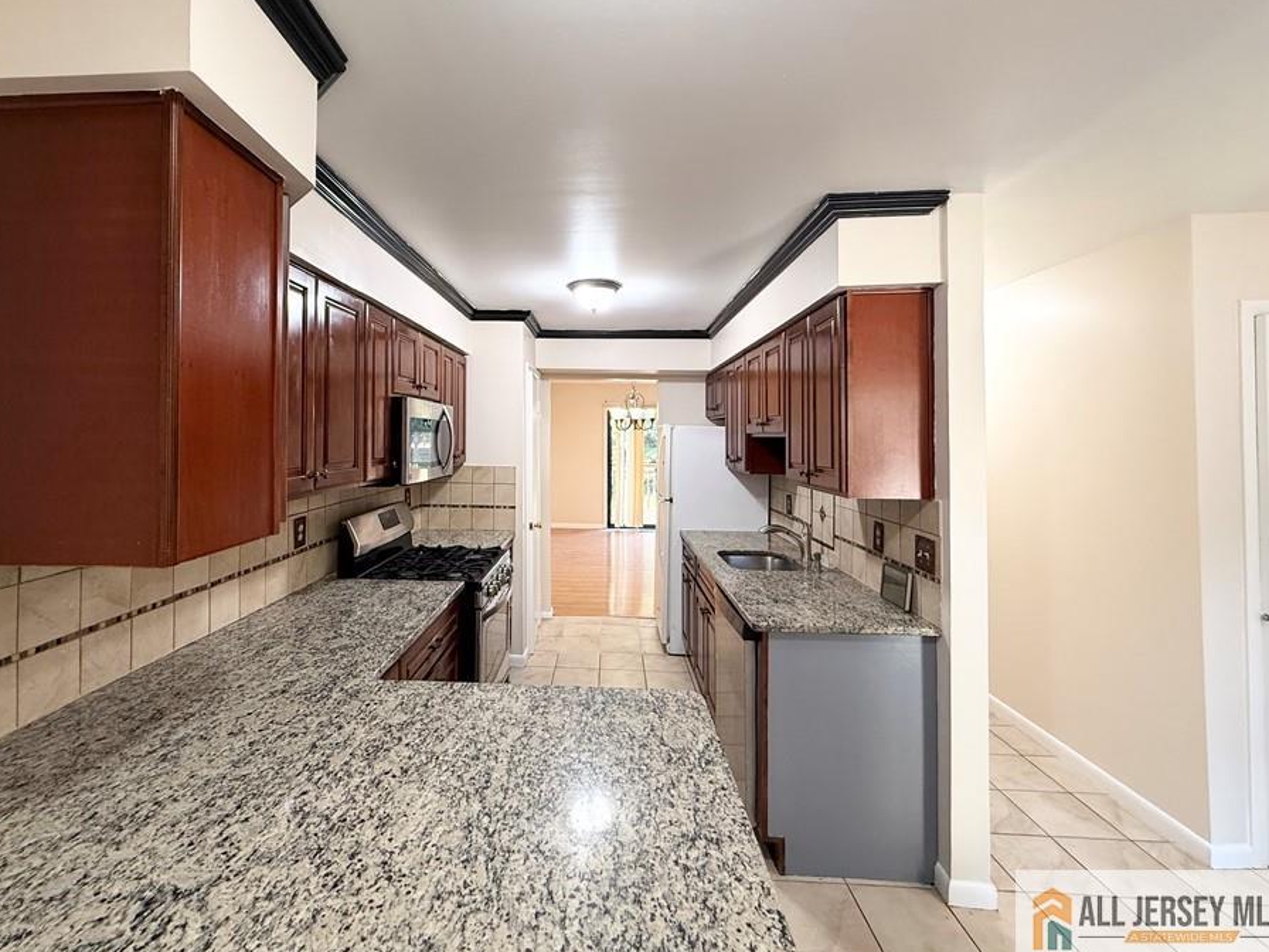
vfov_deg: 77.8
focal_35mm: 16
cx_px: 579
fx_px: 587
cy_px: 424
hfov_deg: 94.3
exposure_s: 1/60
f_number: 2.2
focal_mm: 2.22
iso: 200
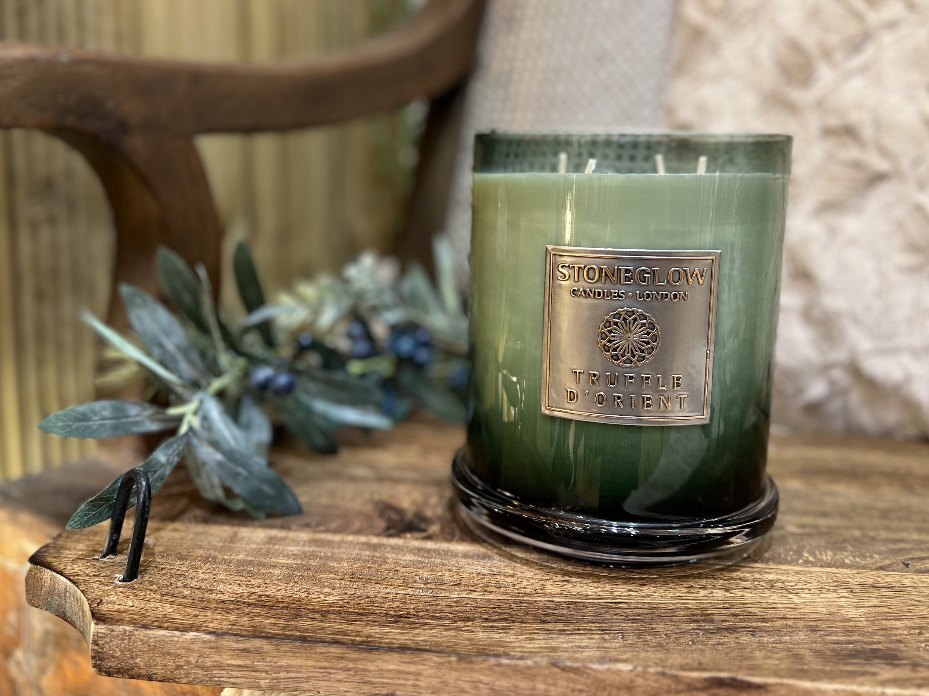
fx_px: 912
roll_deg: -0.3
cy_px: 282
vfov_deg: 41.6
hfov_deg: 53.9
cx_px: 429
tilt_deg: -9.9
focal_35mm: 34
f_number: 1.5
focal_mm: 5.7
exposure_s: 1/50
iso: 80
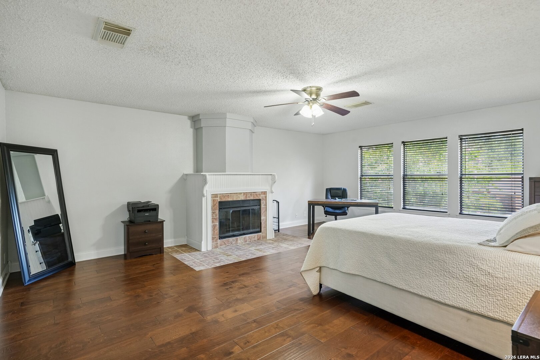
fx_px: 270
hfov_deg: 90.0
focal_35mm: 18
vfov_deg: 67.4
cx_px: 270
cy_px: 180
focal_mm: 18
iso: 500
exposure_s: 1/10
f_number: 8
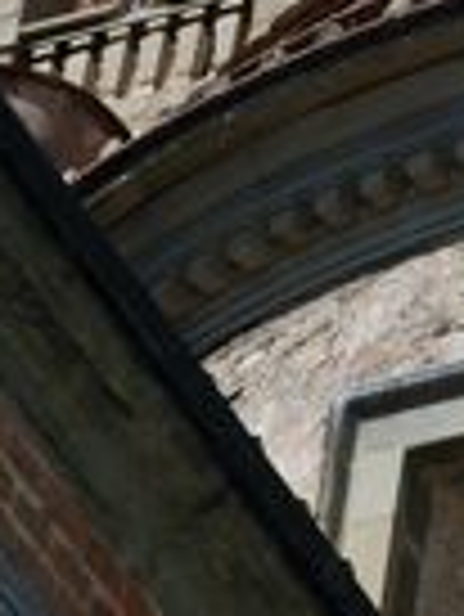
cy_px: -319
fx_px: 6656
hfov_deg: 4.0
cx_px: 739
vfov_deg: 5.3
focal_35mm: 373
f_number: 5.6
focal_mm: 50
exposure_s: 1/320
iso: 100
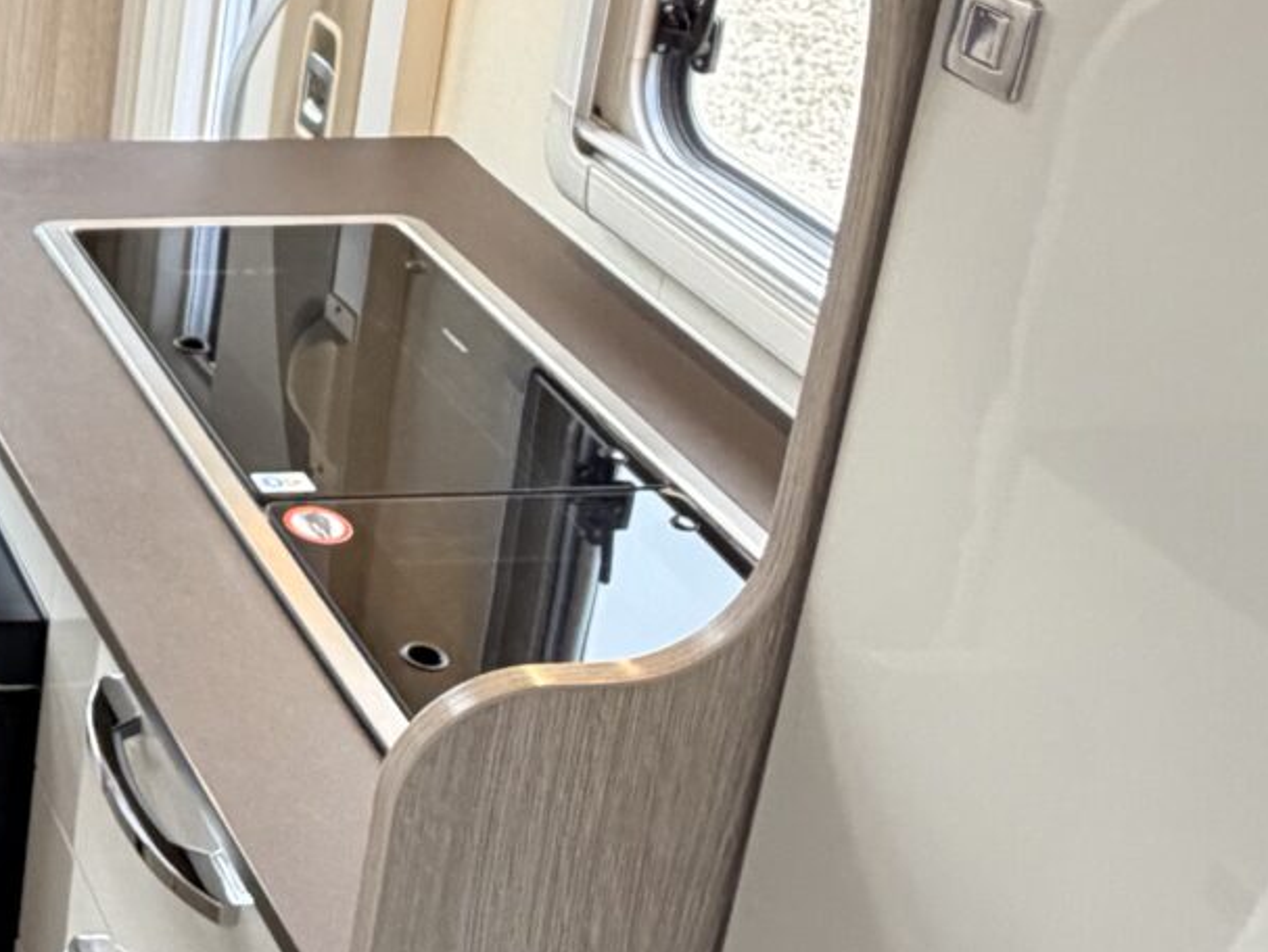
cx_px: -428
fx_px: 2162
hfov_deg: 26.9
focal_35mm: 59
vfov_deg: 23.6
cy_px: -42
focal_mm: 2.22
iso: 320
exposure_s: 1/121
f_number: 2.2
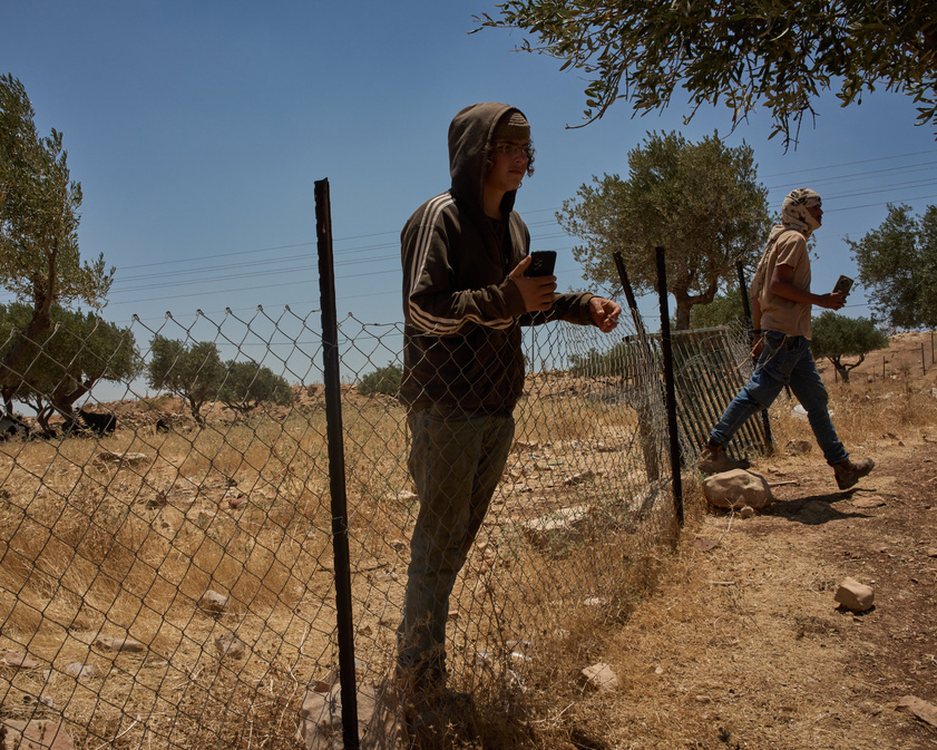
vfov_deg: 37.3
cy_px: 376
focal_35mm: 40
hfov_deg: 45.7
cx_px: 402
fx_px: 1109
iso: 500
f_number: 13
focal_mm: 35
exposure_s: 1/2000
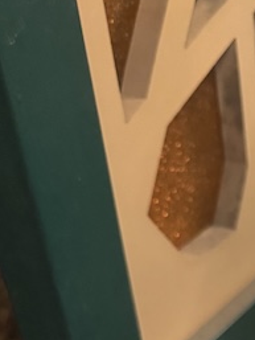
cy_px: 497
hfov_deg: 14.8
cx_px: 460
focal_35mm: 87
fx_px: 854
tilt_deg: -41.4
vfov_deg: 19.8
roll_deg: -2.8
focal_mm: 6.76
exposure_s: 1/44
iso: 800
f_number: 1.78
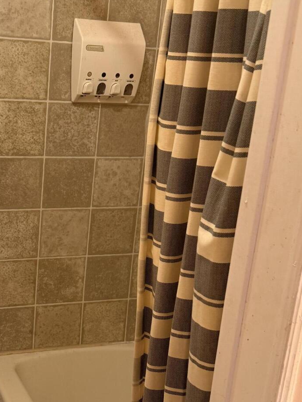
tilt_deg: -17.8
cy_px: 257
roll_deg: -3.9
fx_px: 605
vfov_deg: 36.6
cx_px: 52
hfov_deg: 27.4
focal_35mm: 52
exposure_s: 1/60
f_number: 1.78
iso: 250
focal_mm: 6.76
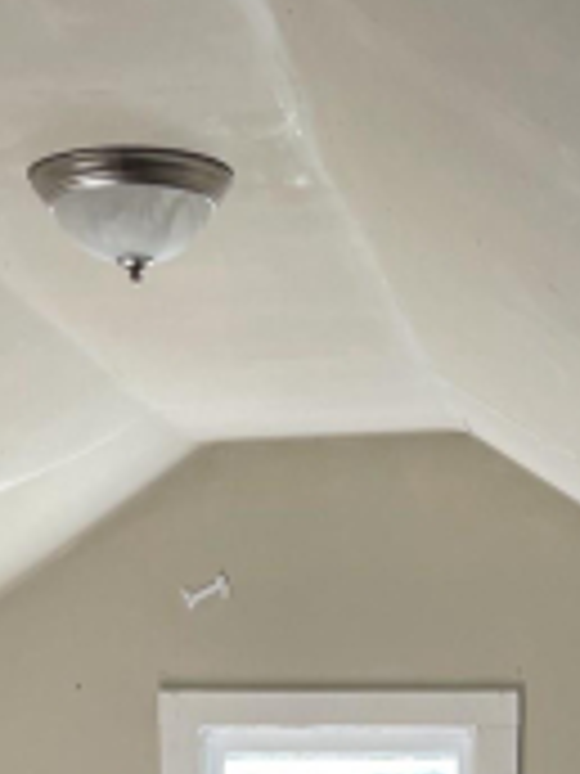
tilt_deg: -9.1
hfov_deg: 15.2
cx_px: 454
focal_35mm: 97
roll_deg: +0.8
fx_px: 2167
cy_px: 1127
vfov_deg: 18.2
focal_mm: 5.1
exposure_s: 1/121
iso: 125
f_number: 1.6
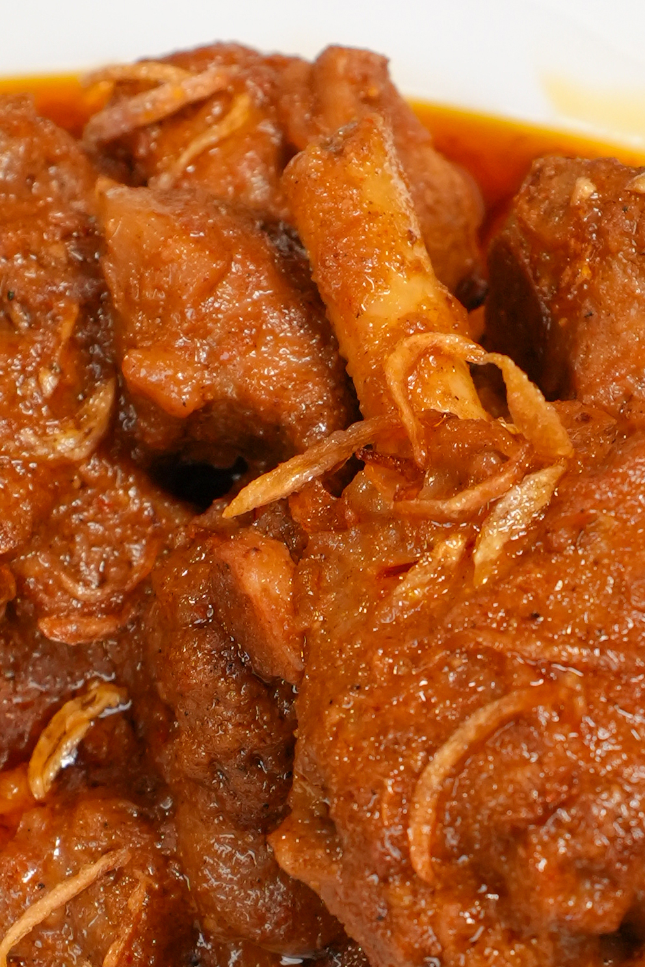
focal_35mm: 110
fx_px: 2956
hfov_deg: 12.4
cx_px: 499
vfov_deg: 18.5
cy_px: 738
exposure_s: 1/200
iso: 1000
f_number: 5.6
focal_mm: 24
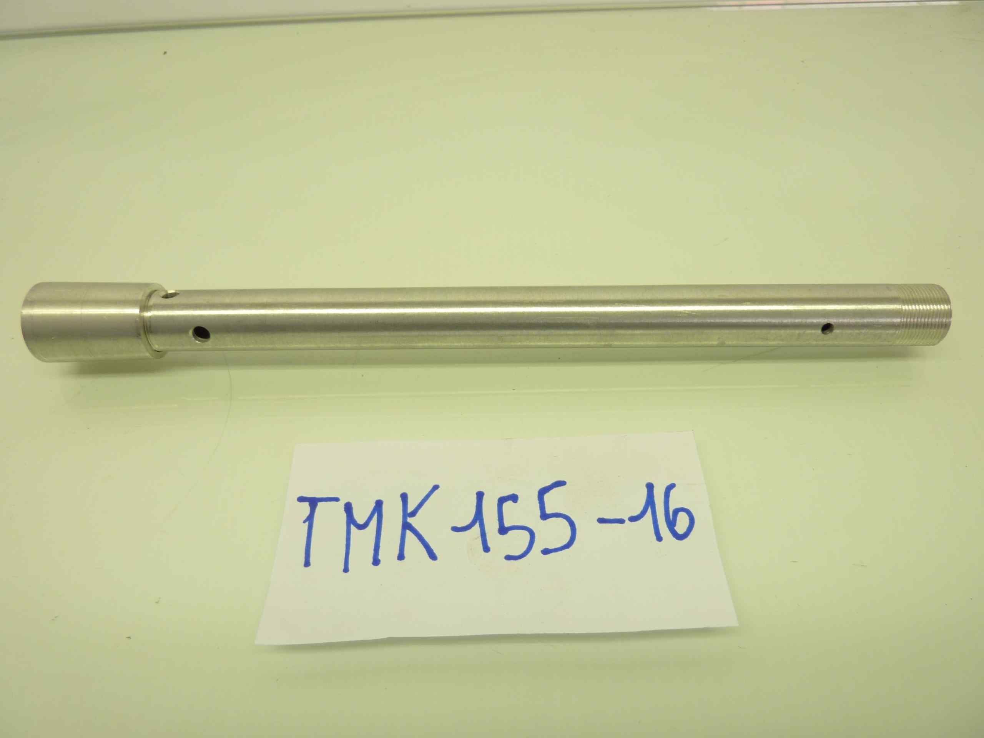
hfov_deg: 69.4
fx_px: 711
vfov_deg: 54.9
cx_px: 492
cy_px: 369
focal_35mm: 25
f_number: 3.3
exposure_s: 1/50
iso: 80
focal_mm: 4.1
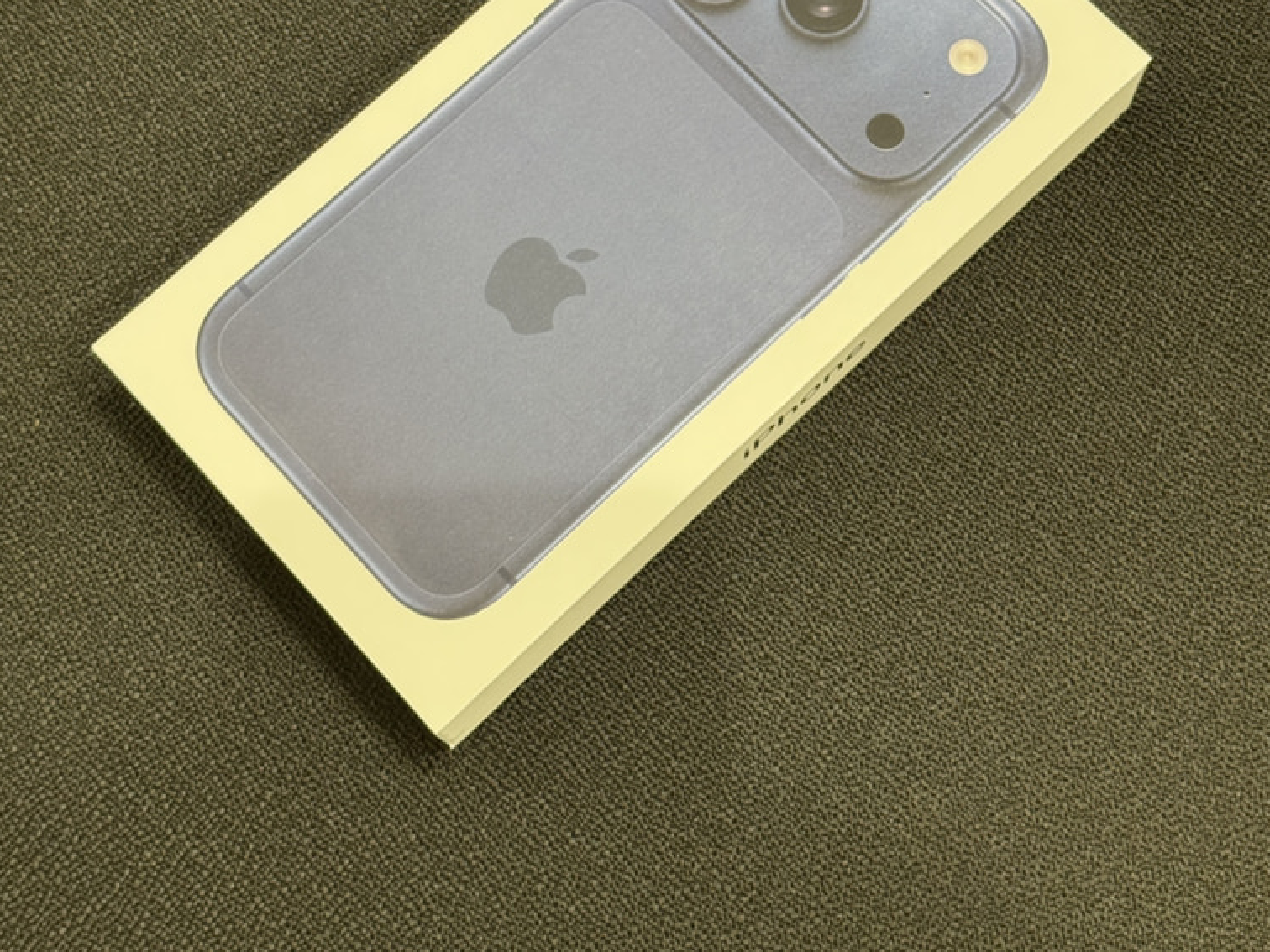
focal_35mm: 65
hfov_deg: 29.8
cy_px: 171
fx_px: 2385
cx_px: 635
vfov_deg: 22.2
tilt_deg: -72.9
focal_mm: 6.76
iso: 200
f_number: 1.78
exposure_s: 1/60
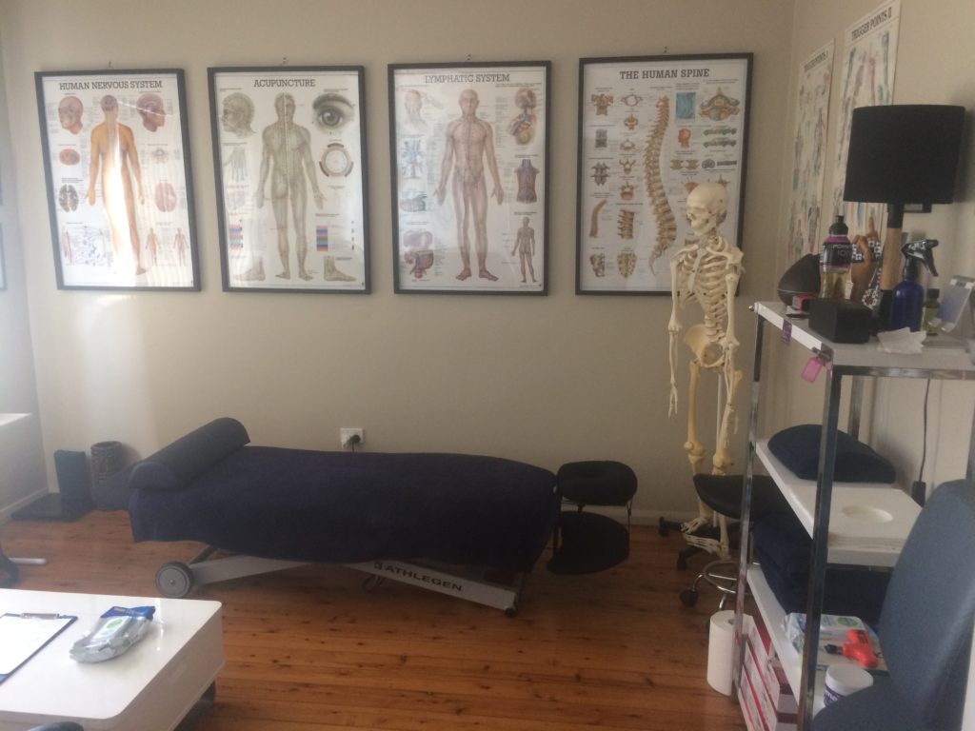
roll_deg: +0.4
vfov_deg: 48.2
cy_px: 366
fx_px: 817
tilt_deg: -12.3
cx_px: 488
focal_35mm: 29
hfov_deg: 61.7
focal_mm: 4.15
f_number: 2.2
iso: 80
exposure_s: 1/33
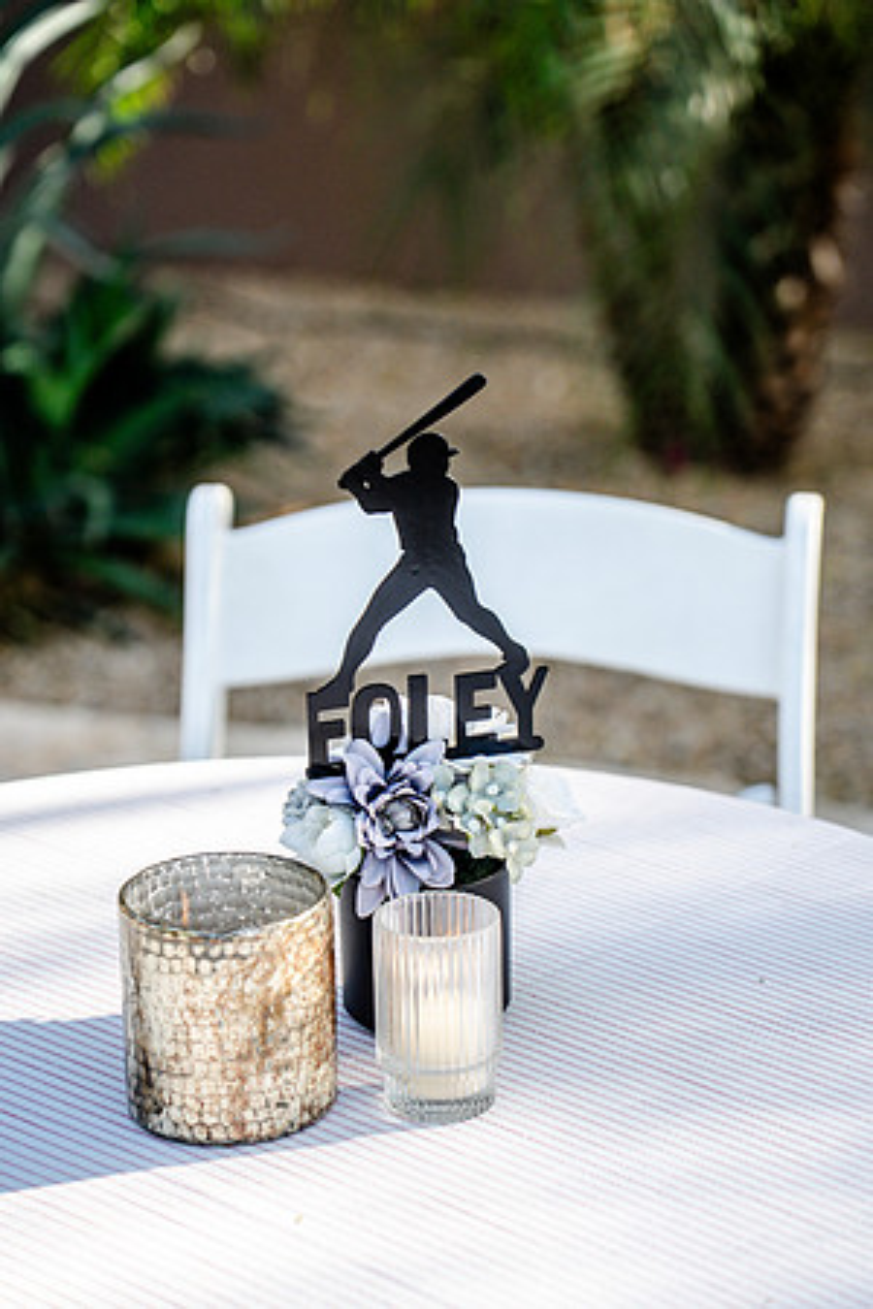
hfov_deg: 13.0
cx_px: 436
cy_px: 654
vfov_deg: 19.5
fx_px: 3819
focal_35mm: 105
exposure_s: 1/640
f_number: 4
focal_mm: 105
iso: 400
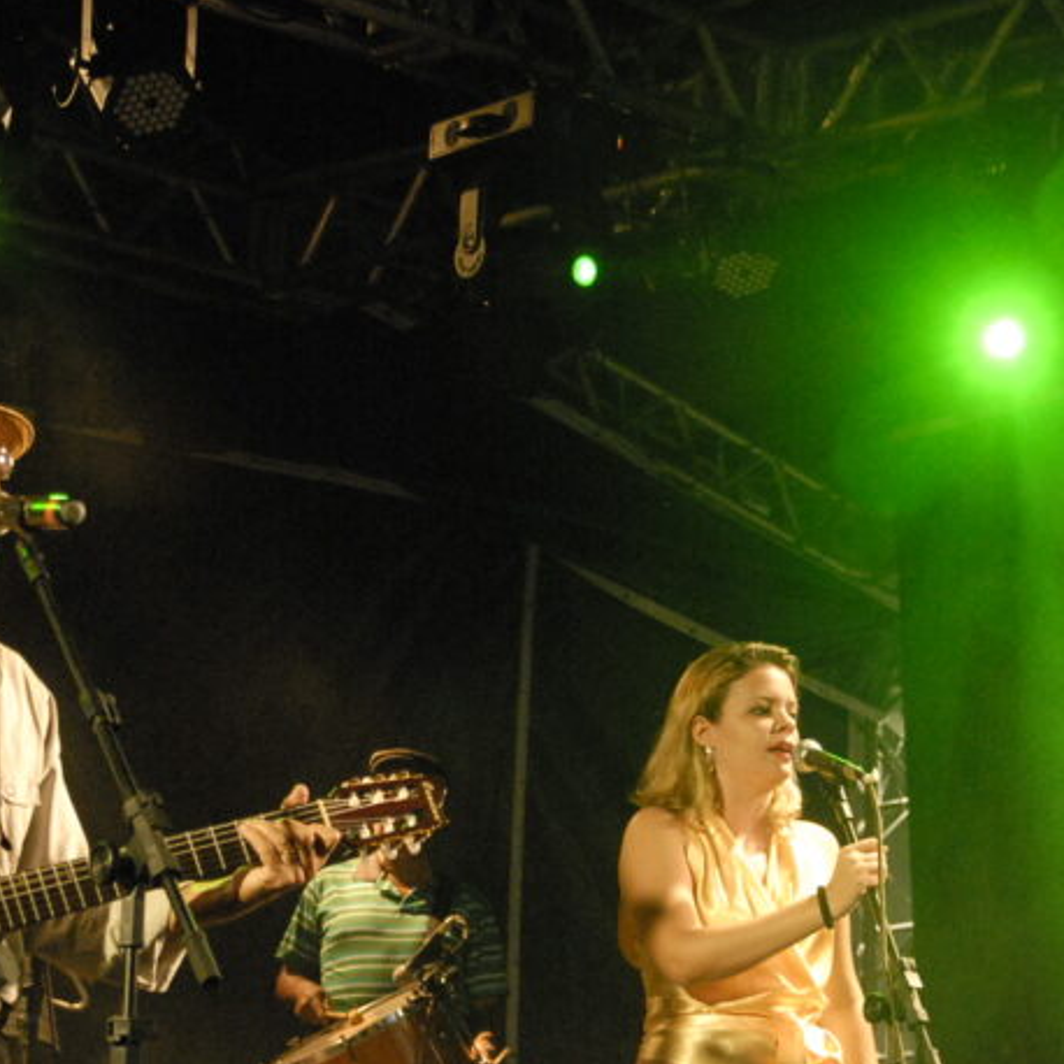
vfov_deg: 17.9
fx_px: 3373
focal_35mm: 97
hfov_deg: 17.9
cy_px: 749
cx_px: 655
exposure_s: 1/60
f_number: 3.8
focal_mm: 34
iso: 1600
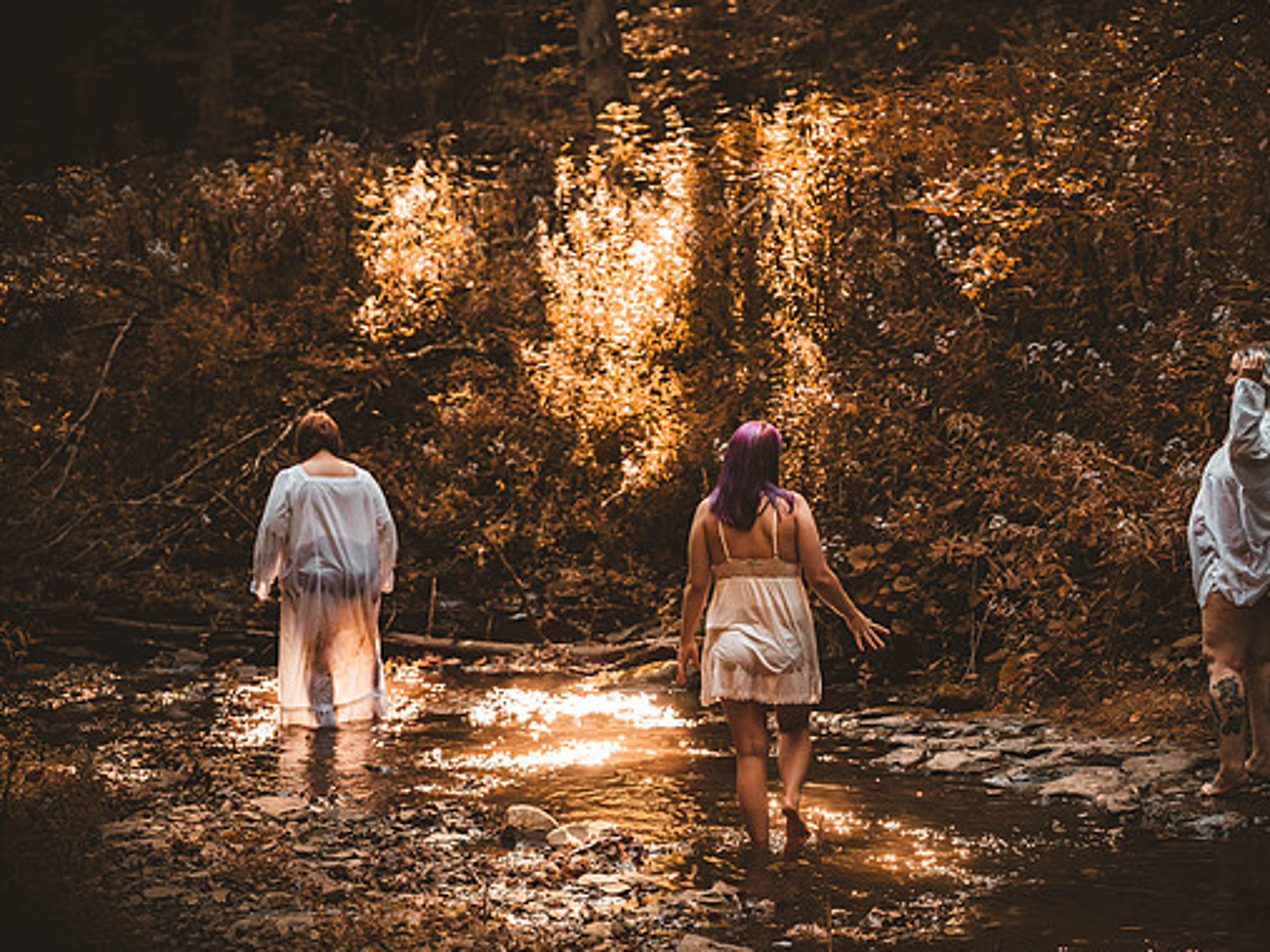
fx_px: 2824
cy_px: 482
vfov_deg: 19.1
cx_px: 719
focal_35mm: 77
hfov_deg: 25.3
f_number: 2.8
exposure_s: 1/400
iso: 1000
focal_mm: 70
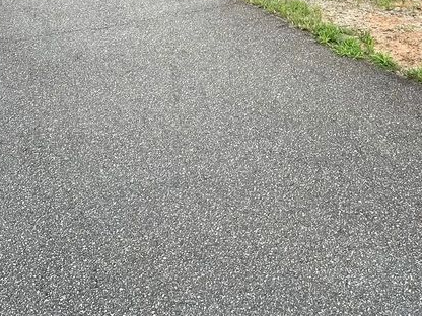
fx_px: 780
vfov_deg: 21.3
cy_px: -64
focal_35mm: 64
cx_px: 262
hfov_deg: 30.2
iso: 64
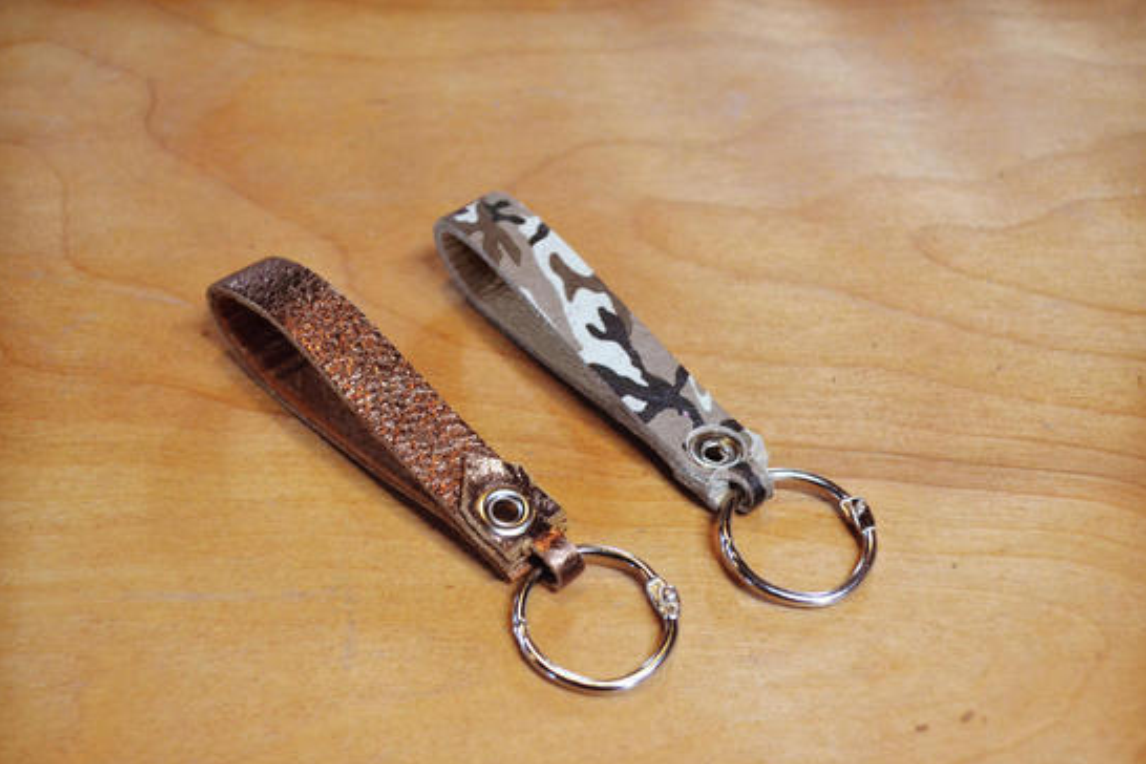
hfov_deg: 35.6
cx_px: 575
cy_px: 401
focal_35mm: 56
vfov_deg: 24.2
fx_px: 1783
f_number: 5
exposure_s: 1/60
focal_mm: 34
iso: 3200
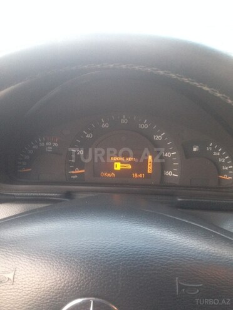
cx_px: 116
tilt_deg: -19.9
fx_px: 296
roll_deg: -2.5
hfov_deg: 42.9
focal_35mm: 33
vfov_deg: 55.4
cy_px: 155
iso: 250
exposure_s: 1/20
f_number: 2.4
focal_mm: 4.12
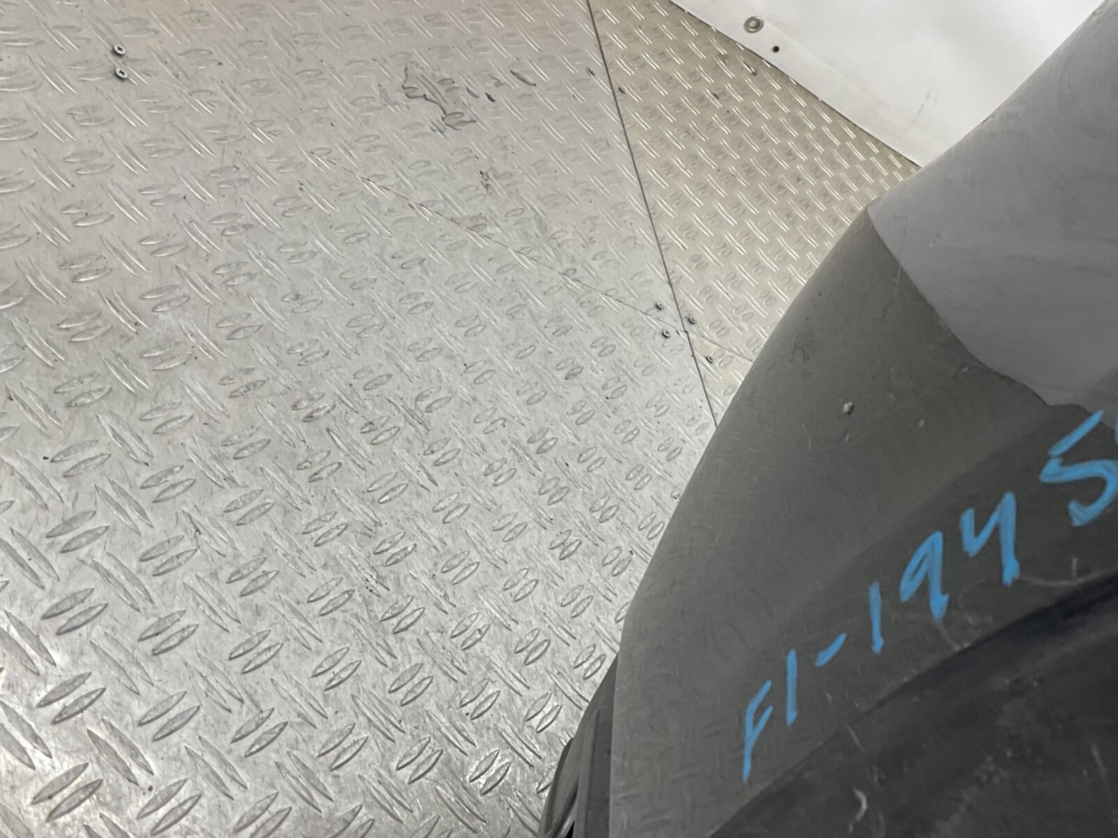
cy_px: 494
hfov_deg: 40.4
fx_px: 1485
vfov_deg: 31.4
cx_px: 799
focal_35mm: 46
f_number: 1.8
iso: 25
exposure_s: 1/100
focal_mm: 3
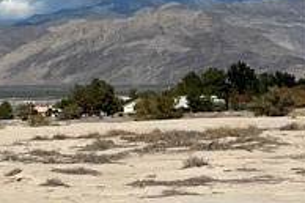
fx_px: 1210
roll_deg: +3.5
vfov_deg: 9.6
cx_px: -291
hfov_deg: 12.7
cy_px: 129
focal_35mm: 143
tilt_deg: +0.6
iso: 50
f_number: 1.6
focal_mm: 5.1
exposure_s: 1/10870
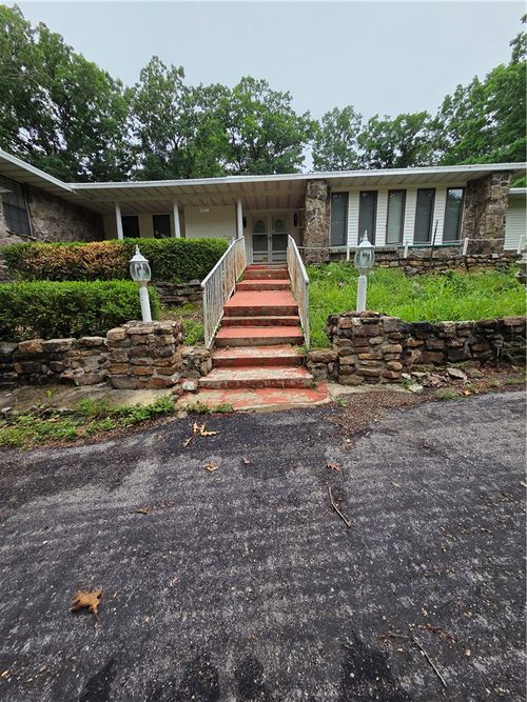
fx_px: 264
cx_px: 264
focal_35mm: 13
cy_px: 351
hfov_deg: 89.9
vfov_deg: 106.2
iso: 50
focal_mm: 2.2
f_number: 2.2
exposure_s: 1/709
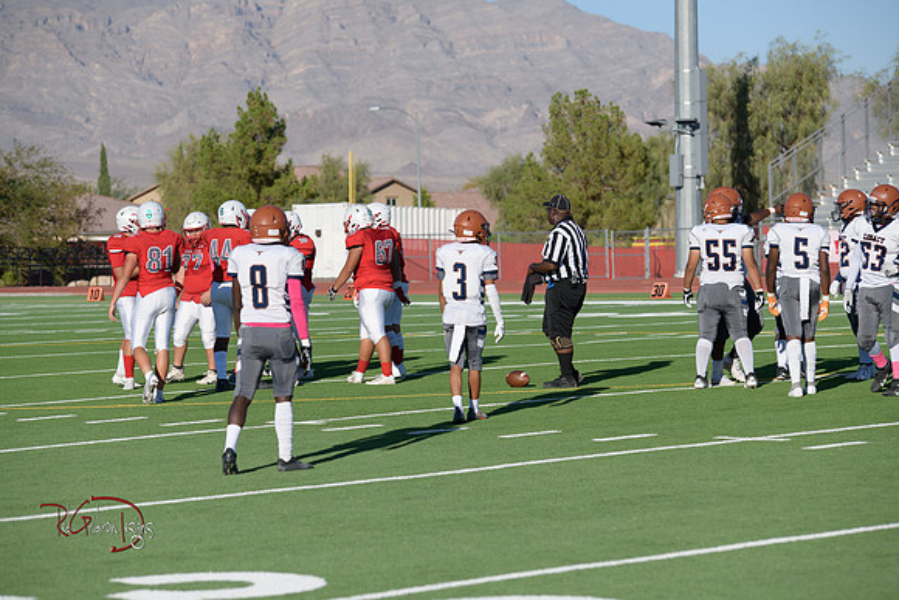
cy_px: 300
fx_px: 3372
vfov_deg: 10.2
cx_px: 450
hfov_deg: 15.2
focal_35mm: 135
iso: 250
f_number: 5
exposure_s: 1/3200
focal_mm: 135
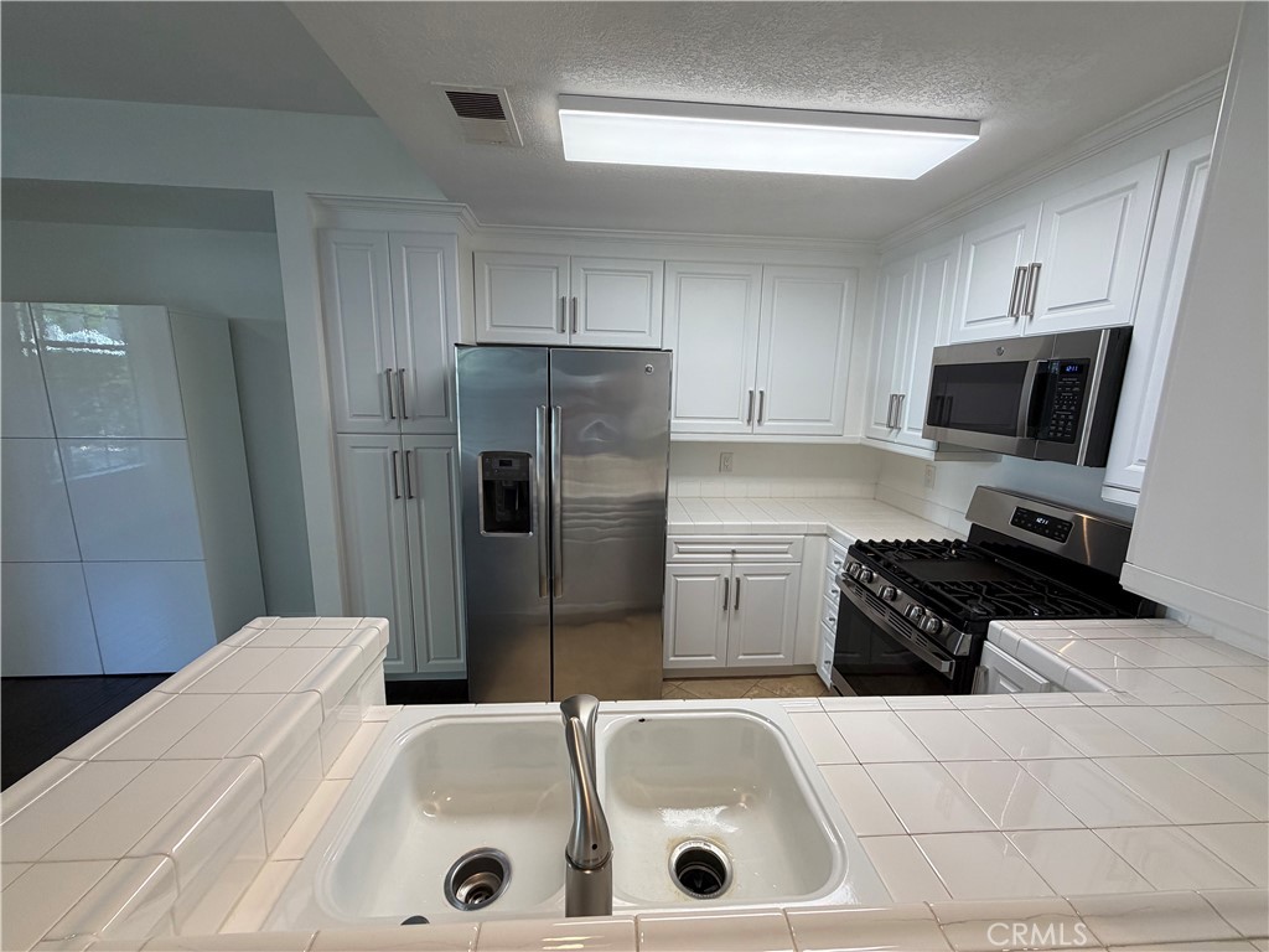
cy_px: 476
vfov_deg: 85.7
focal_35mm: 14
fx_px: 513
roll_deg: -0.9
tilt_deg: -10.7
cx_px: 634
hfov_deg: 102.1
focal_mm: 2.22
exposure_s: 1/120
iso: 125
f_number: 2.2
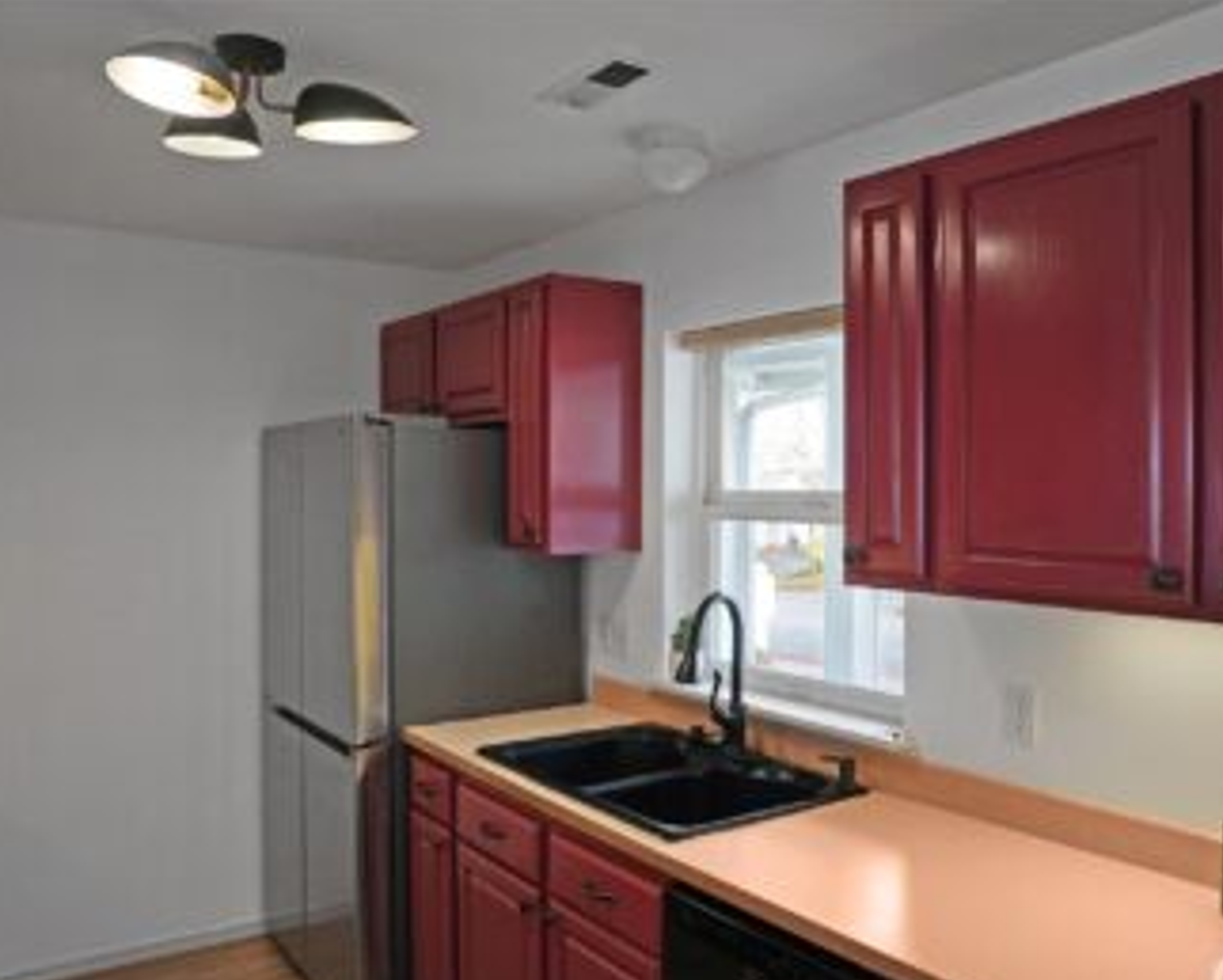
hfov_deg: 62.0
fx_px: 1014
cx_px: 672
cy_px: 503
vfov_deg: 51.6
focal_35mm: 28
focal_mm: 24
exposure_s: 1/30
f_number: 8
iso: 640
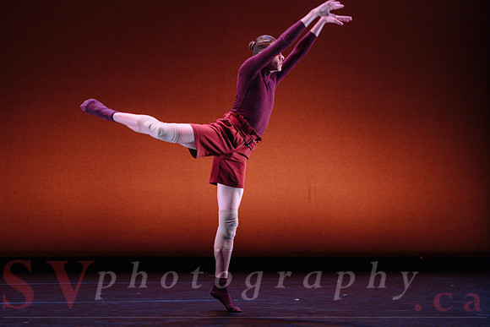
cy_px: 183
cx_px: 217
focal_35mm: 54
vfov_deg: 25.2
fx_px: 729
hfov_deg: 37.1
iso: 2500
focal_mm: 48
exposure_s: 1/250
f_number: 2.8
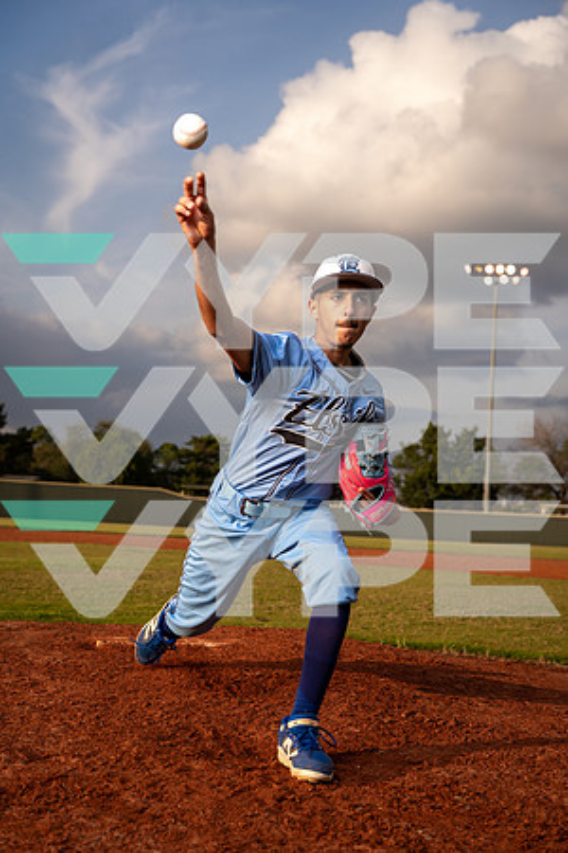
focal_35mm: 47
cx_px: 284
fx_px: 1112
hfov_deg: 28.6
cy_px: 426
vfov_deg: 41.9
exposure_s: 1/1600
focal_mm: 47
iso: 250
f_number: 4
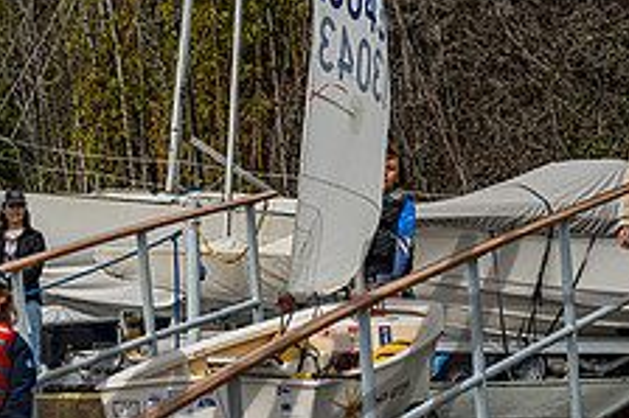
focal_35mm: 194
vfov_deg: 7.1
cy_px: 366
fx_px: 3387
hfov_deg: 10.6
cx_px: 118
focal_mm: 72
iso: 200
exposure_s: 1/1600
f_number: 6
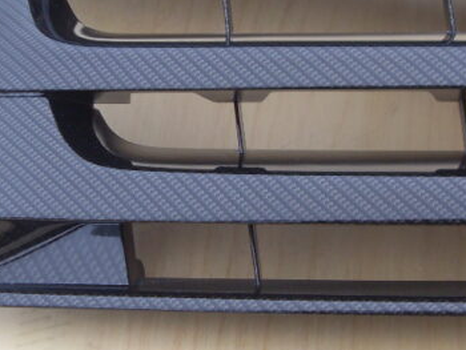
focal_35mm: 80
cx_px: 353
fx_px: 1078
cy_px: 152
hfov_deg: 24.1
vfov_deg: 18.4
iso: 80
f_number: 2.8
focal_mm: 6.3
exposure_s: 1/125
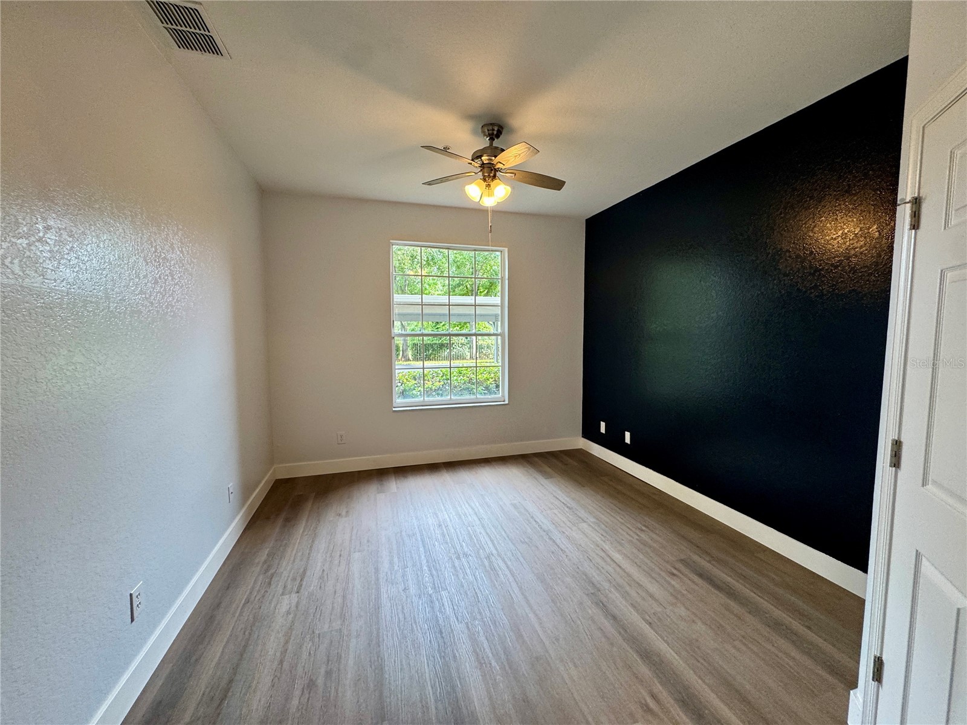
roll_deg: +0.0
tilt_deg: -4.9
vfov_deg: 85.7
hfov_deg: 102.1
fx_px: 391
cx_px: 484
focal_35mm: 14
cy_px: 362
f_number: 2.2
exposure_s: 1/120
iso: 125
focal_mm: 2.22
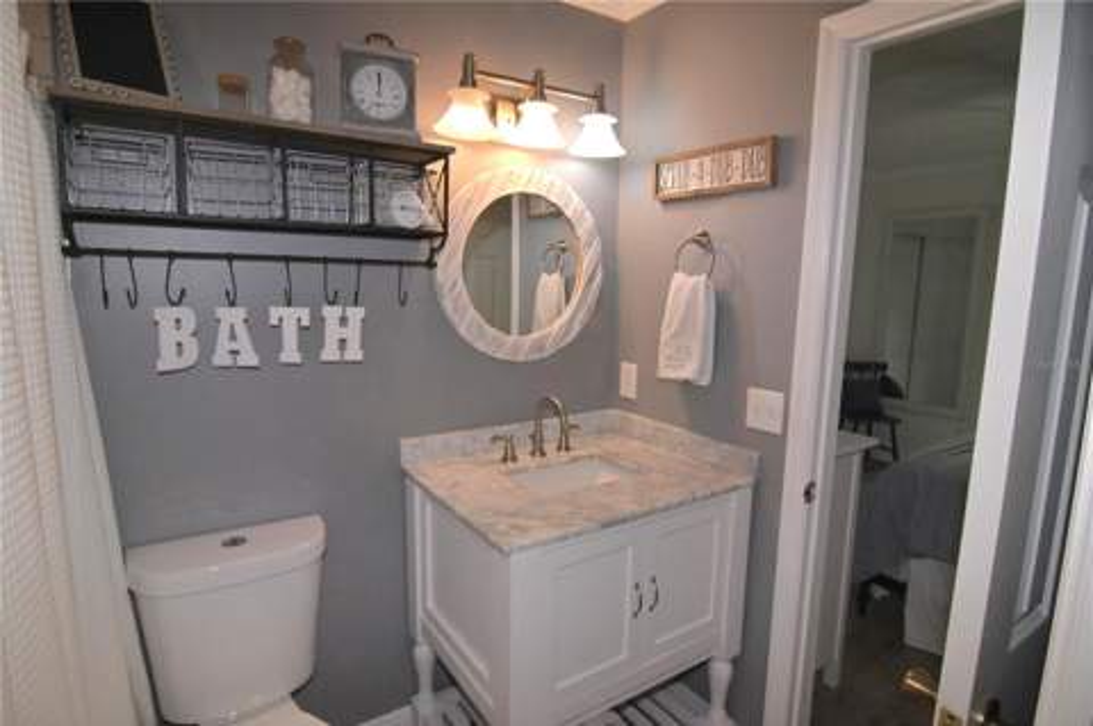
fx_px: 546
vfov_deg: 67.3
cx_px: 546
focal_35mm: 18
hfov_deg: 90.1
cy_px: 363
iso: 3200
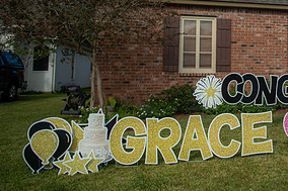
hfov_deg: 39.2
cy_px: 49
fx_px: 360
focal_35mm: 45
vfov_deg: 29.4
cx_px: 280
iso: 64
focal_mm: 22
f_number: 2.8
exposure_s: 1/1000
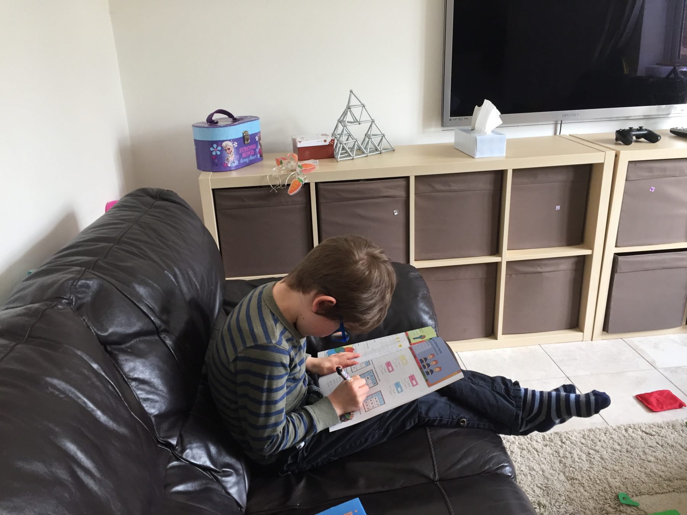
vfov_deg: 48.2
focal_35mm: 29
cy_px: 258
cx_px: 344
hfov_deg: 61.7
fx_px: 576
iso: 50
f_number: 2.2
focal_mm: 4.15
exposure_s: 1/33
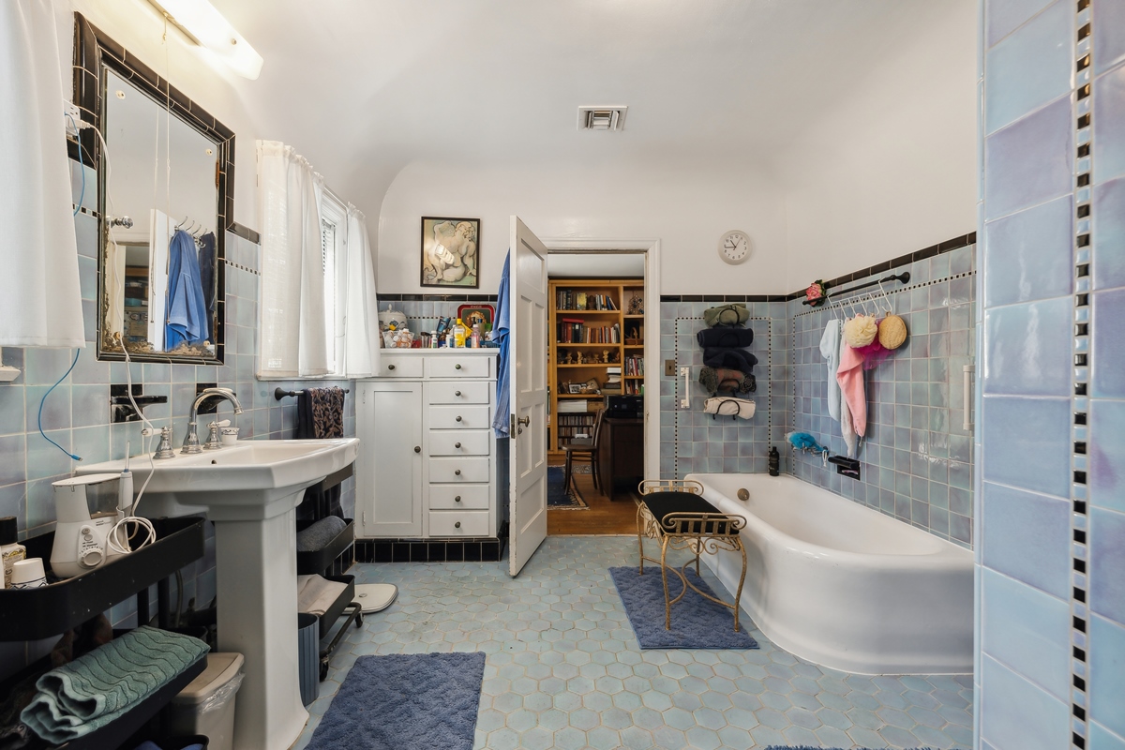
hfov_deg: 100.4
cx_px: 562
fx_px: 469
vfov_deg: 77.3
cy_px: 375
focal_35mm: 15
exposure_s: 1/20
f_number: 8
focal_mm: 15
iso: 200
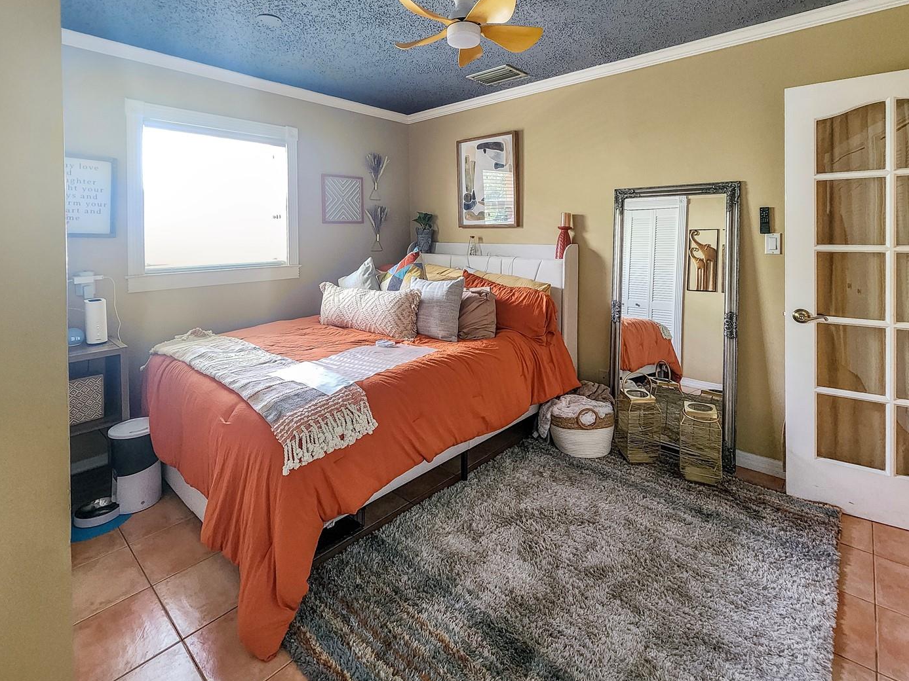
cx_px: 459
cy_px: 295
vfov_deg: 81.3
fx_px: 394
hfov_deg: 98.2
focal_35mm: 15
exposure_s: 1/30
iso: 320
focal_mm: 2.2
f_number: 2.2
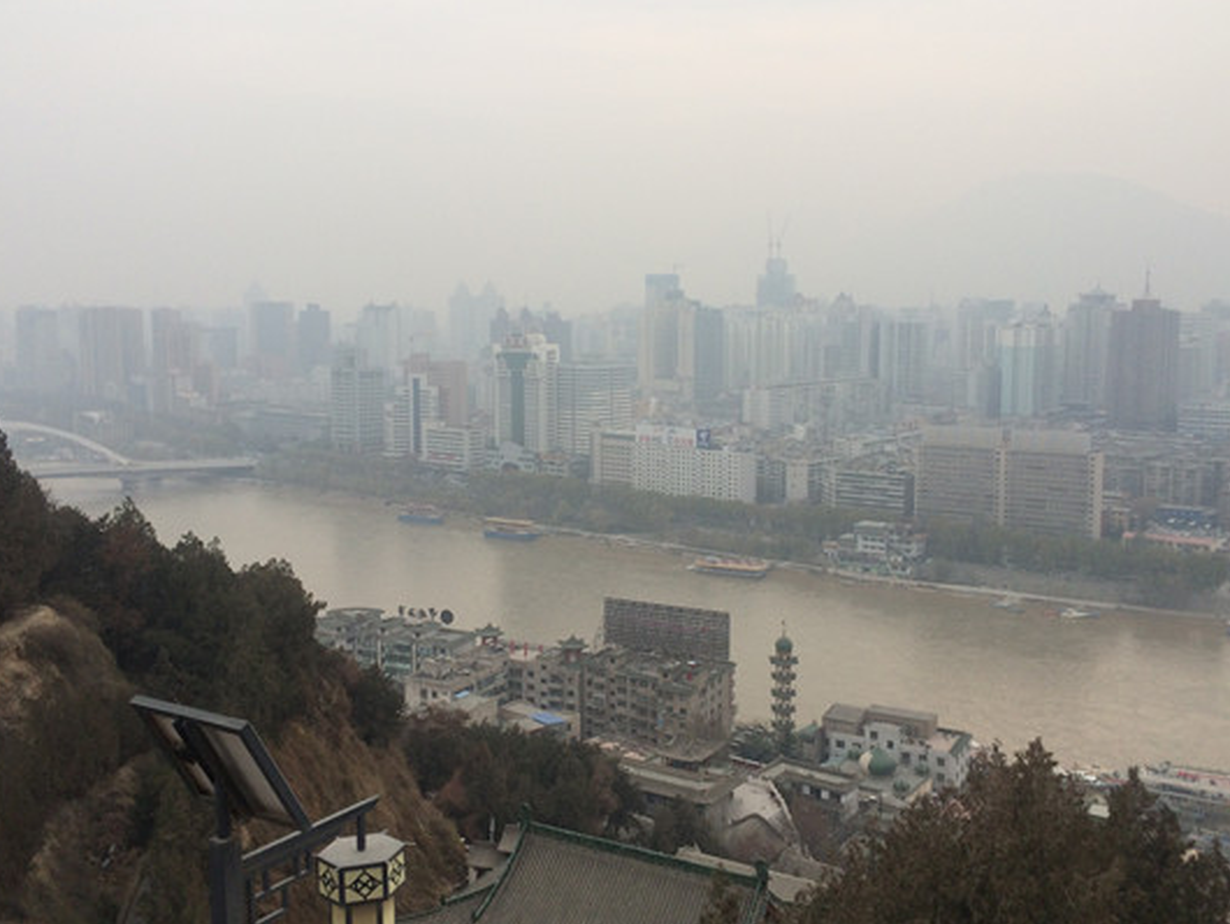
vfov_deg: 40.7
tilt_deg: -5.9
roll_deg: +1.7
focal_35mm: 35
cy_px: 441
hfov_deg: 52.6
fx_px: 1244
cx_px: 617
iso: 32
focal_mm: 4.15
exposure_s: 1/1325
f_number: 2.2
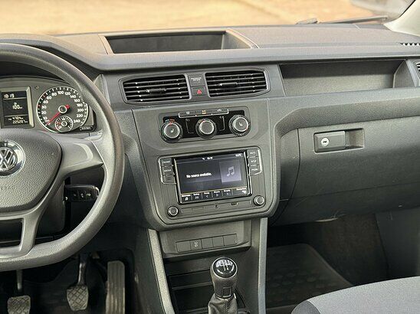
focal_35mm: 48
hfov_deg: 39.7
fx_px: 582
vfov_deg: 30.2
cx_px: 210
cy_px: 157
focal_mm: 6.76
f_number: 1.78
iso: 250
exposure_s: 1/48
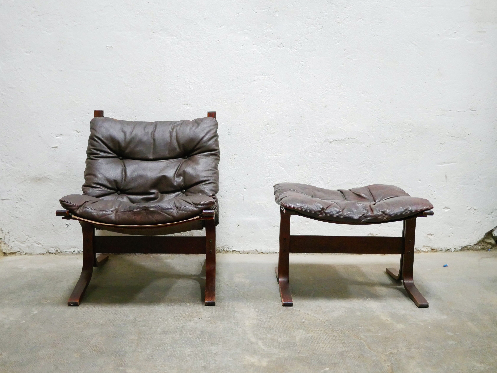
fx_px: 575
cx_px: 248
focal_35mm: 40
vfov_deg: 36.0
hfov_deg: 46.8
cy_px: 186
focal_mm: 20
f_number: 1.7
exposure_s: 1/60
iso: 2500
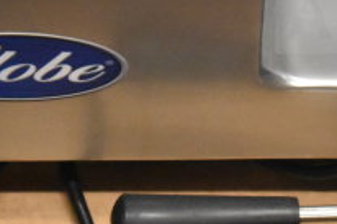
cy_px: -76
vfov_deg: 5.6
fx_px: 2287
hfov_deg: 8.3
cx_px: 458
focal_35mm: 244
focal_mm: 55
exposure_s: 1/100
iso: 7200
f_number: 5.6
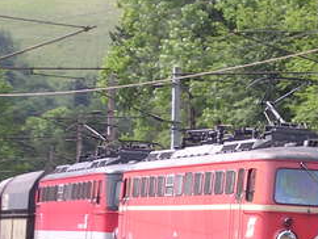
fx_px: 2308
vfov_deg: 5.9
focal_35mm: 251
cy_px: 225
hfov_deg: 7.9
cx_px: 202
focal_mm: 14.5
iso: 100
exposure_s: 1/169
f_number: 4.4
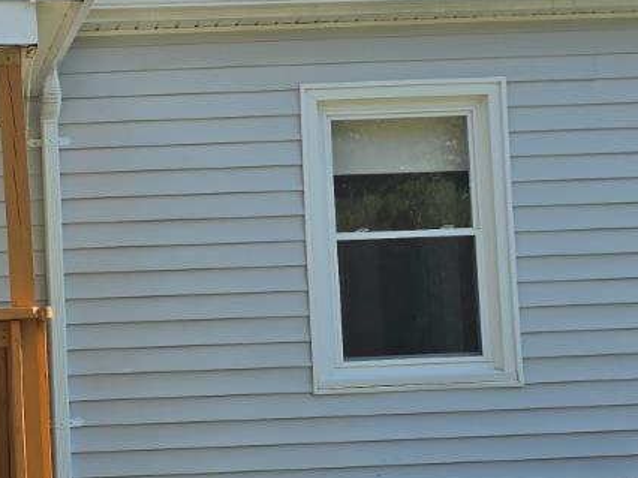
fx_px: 1492
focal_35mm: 81
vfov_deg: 18.2
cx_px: -12
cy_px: 276
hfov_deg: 23.1
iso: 12
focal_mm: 6.3
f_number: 1.7
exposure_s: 1/852
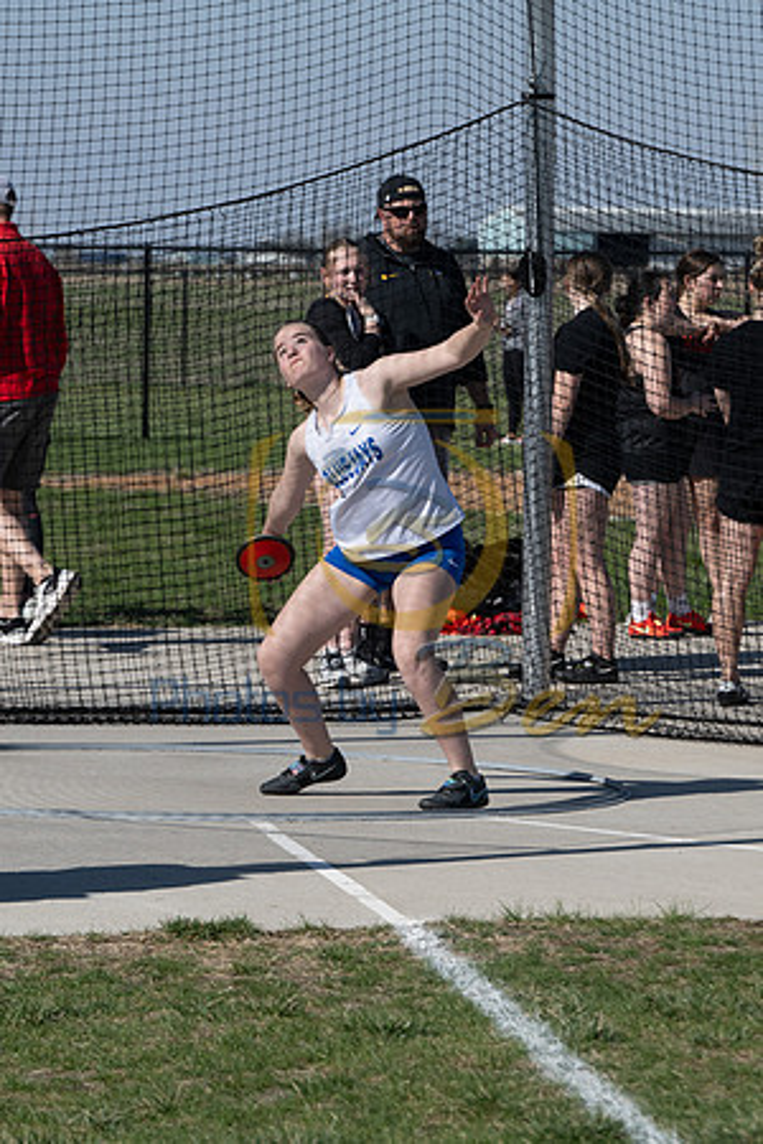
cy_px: 572
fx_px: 6421
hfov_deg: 6.8
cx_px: 382
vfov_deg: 10.2
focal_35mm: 202
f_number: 7.1
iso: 200
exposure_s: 1/1000
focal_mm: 135
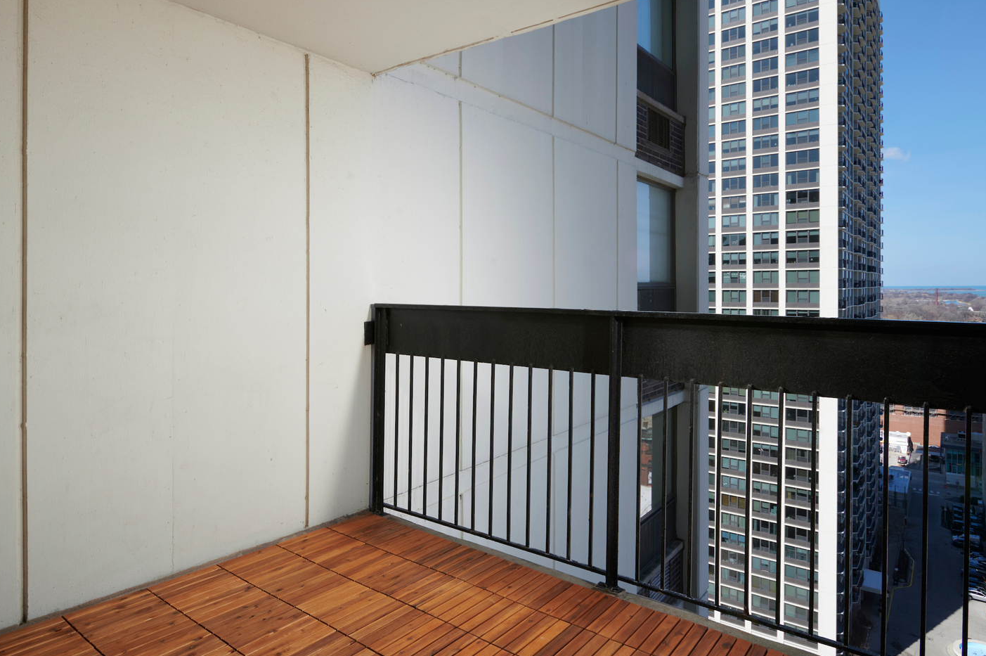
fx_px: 602
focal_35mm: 22
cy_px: 292
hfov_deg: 78.5
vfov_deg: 57.0
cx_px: 459
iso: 200
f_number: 11
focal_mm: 19
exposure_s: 1/200
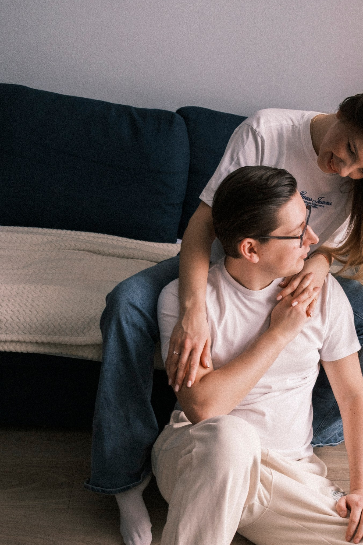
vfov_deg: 47.4
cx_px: 247
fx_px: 605
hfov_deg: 33.1
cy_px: 377
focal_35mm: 40
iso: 800
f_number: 2.8
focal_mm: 18
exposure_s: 1/180
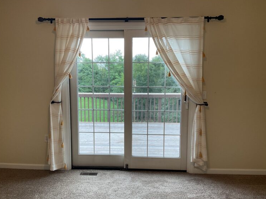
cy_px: 104
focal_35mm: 31
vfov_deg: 45.4
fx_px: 238
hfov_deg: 58.3
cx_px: 126
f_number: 1.8
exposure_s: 1/120
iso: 50
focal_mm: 3
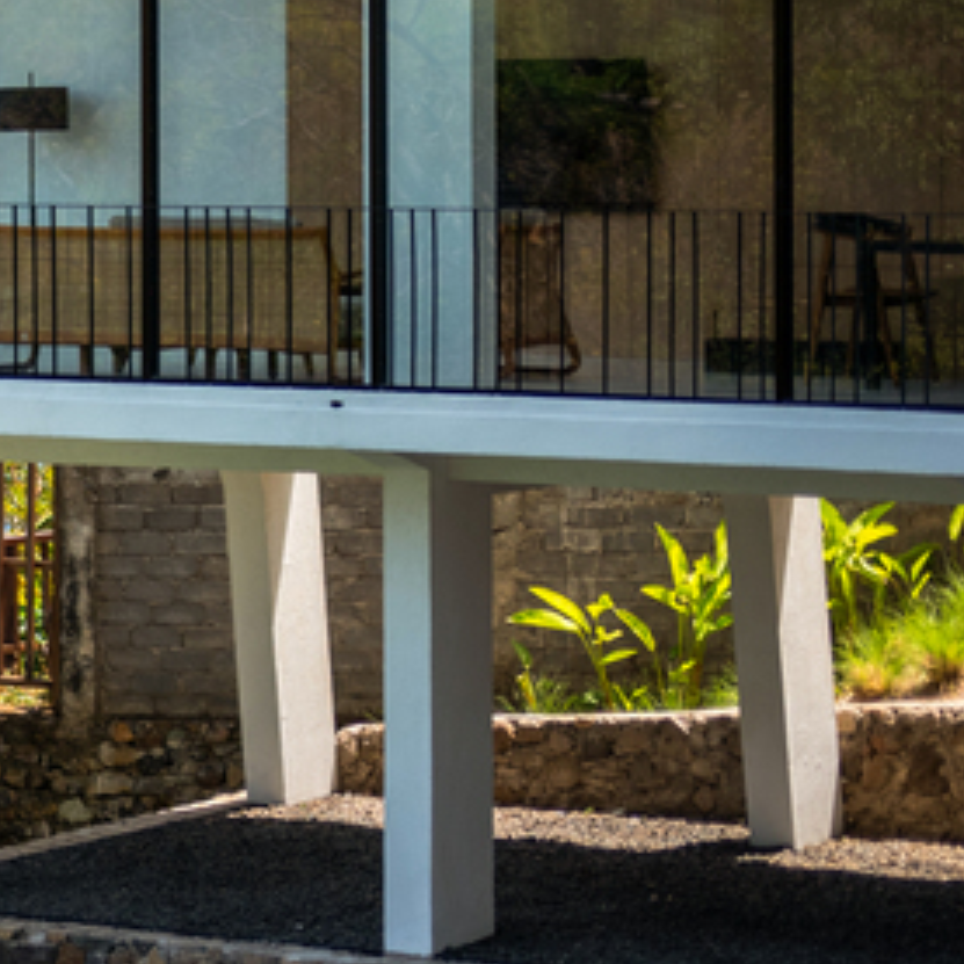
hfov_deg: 10.6
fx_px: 4947
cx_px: -637
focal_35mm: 157
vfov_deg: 11.1
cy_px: 376
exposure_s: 1/6400
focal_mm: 50
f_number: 1.8
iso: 100
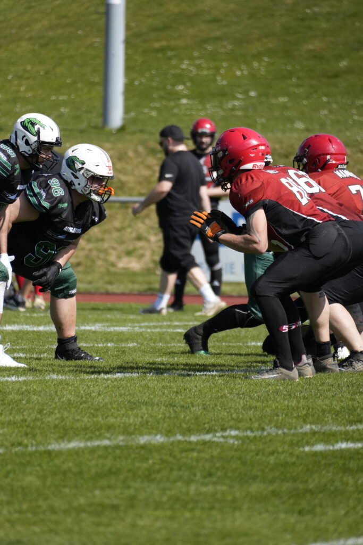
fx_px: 7937
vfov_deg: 3.9
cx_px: 182
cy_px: 272
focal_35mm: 525
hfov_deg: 2.6
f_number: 6.3
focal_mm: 350
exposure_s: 1/1600
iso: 500
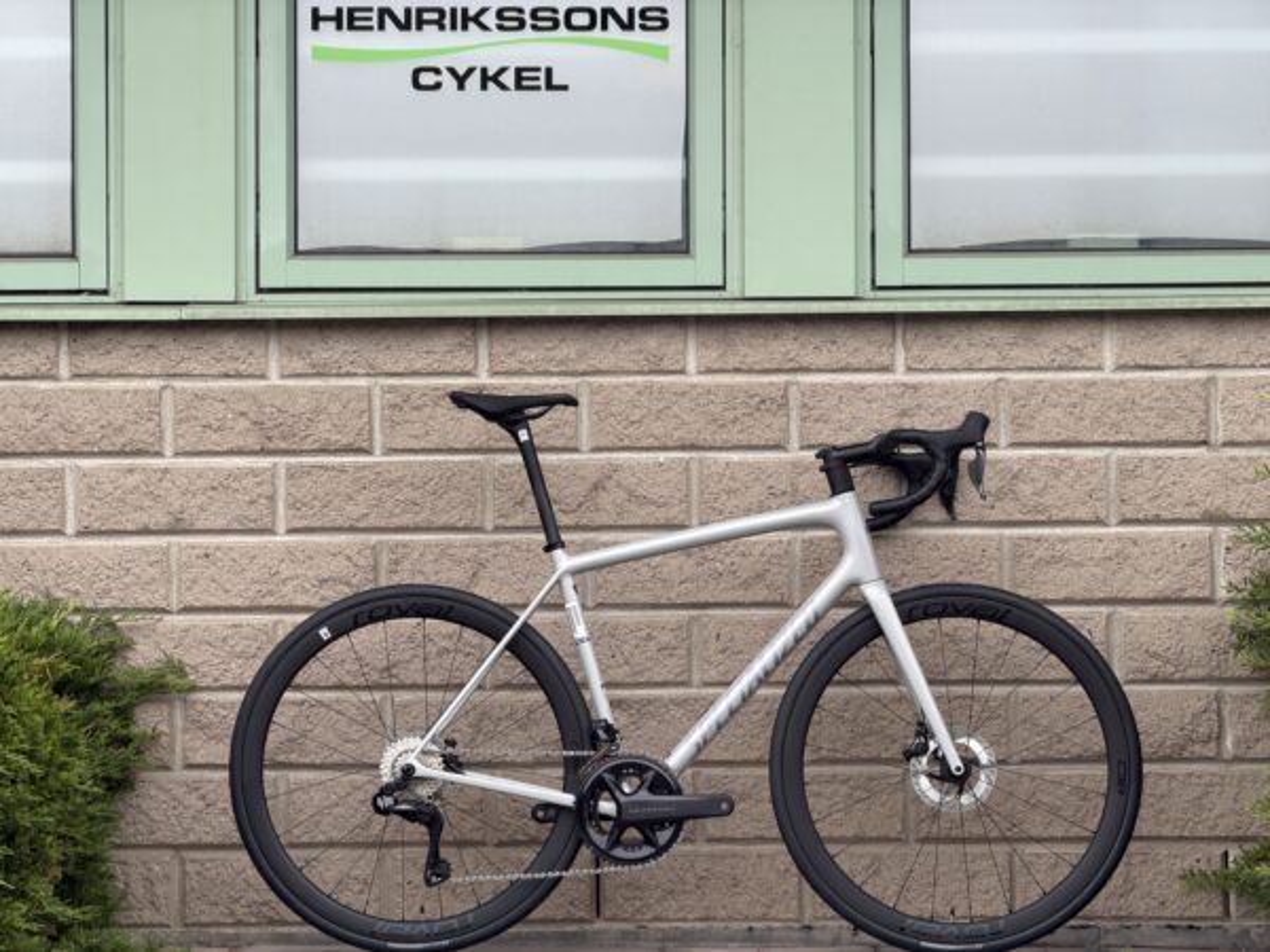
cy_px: 476
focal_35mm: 100
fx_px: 3669
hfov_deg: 19.6
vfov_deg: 14.8
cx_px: 635
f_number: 2.8
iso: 40
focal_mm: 16.89
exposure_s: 1/133
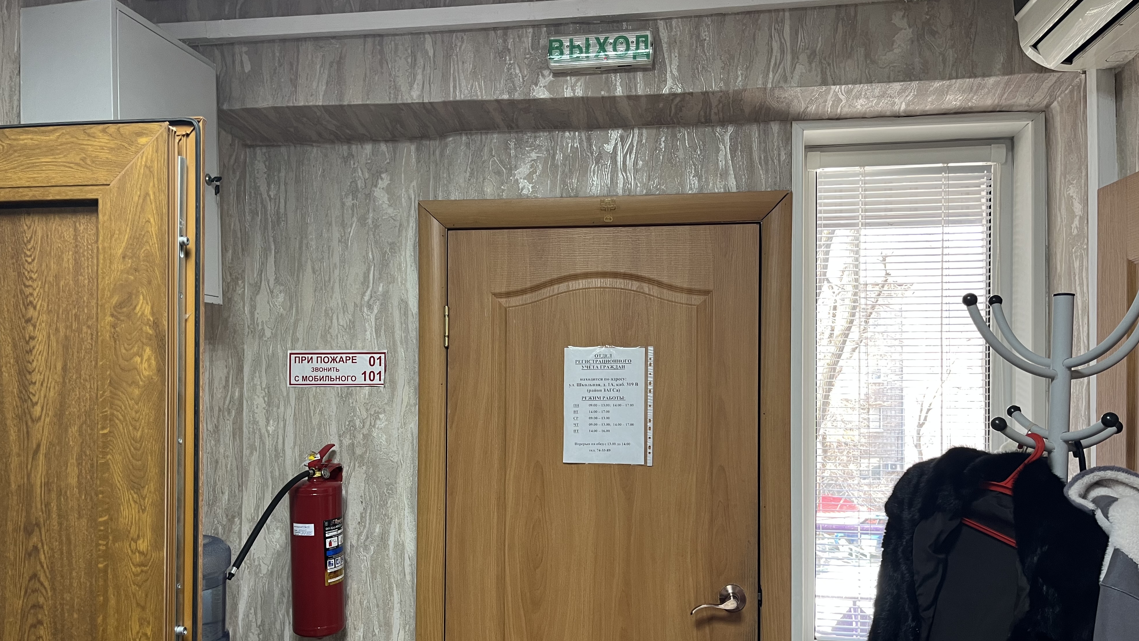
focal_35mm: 29
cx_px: 567
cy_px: 388
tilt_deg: +0.0
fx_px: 876
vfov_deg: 40.0
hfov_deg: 66.1
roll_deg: +0.4
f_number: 1.6
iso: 80
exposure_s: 1/50
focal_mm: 5.1
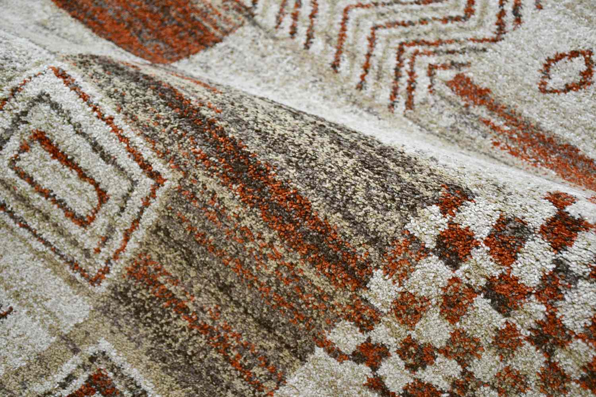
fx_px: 844
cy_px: 198
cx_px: 298
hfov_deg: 38.9
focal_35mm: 51
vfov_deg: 26.5
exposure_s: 1/160
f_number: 4.2
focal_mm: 34
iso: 800
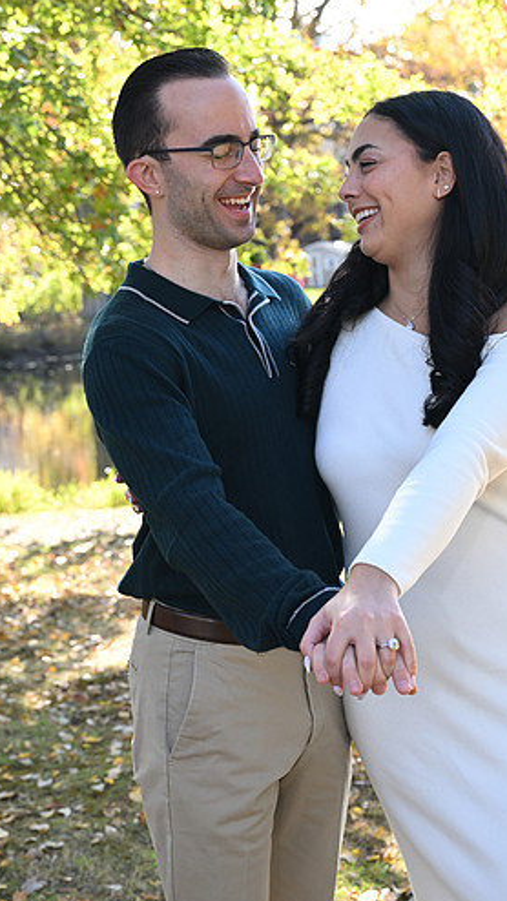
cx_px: 329
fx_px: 1529
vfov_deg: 32.8
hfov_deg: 18.8
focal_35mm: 64
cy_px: 436
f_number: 6.3
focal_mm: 52
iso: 200
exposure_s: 1/80
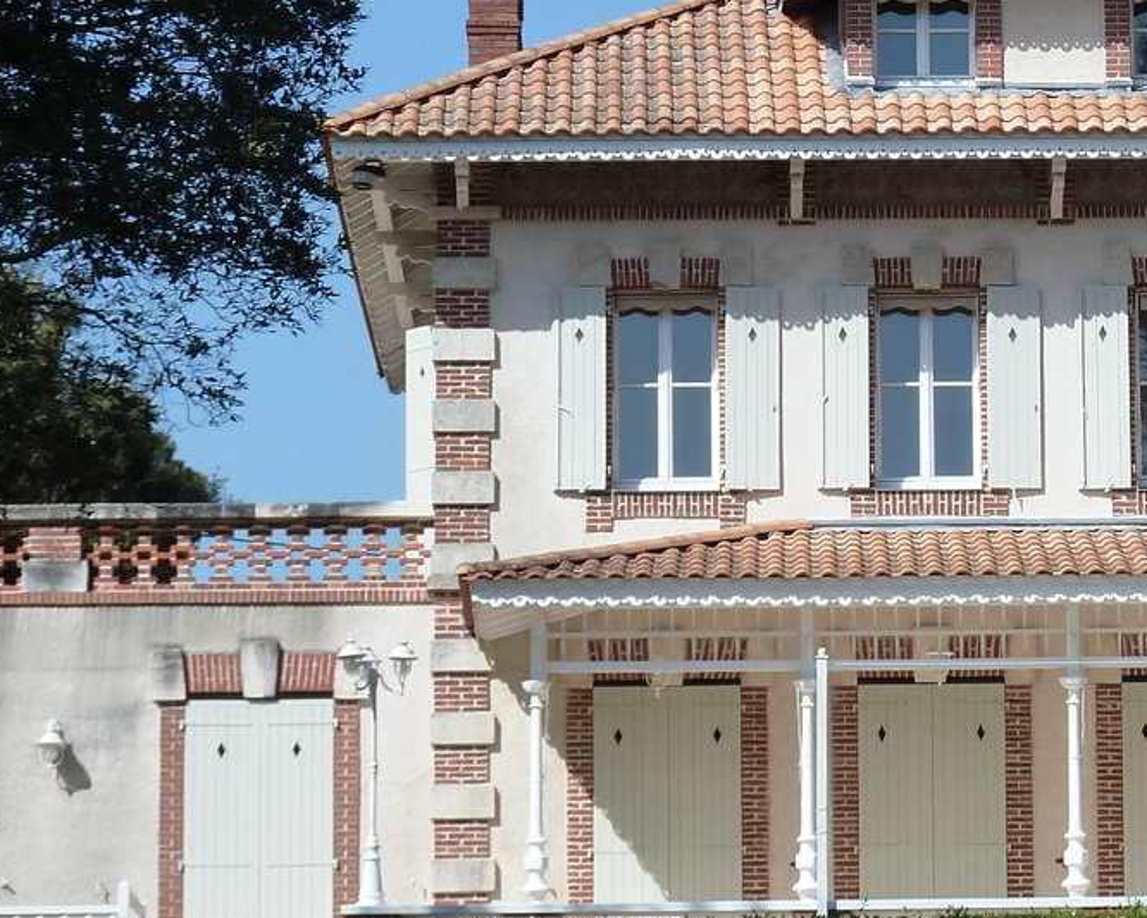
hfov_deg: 9.1
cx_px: 1118
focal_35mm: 211
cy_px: 282
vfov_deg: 7.3
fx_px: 7164
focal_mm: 14.7
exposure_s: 1/500
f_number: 5
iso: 125
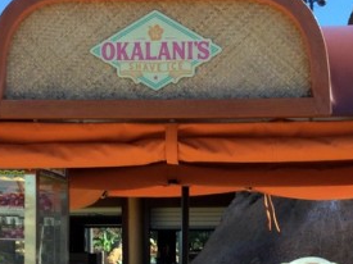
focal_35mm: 79
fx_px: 805
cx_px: 185
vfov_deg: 17.8
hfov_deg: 24.7
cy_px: 311
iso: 25
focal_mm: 3.3
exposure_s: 1/418
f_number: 2.4
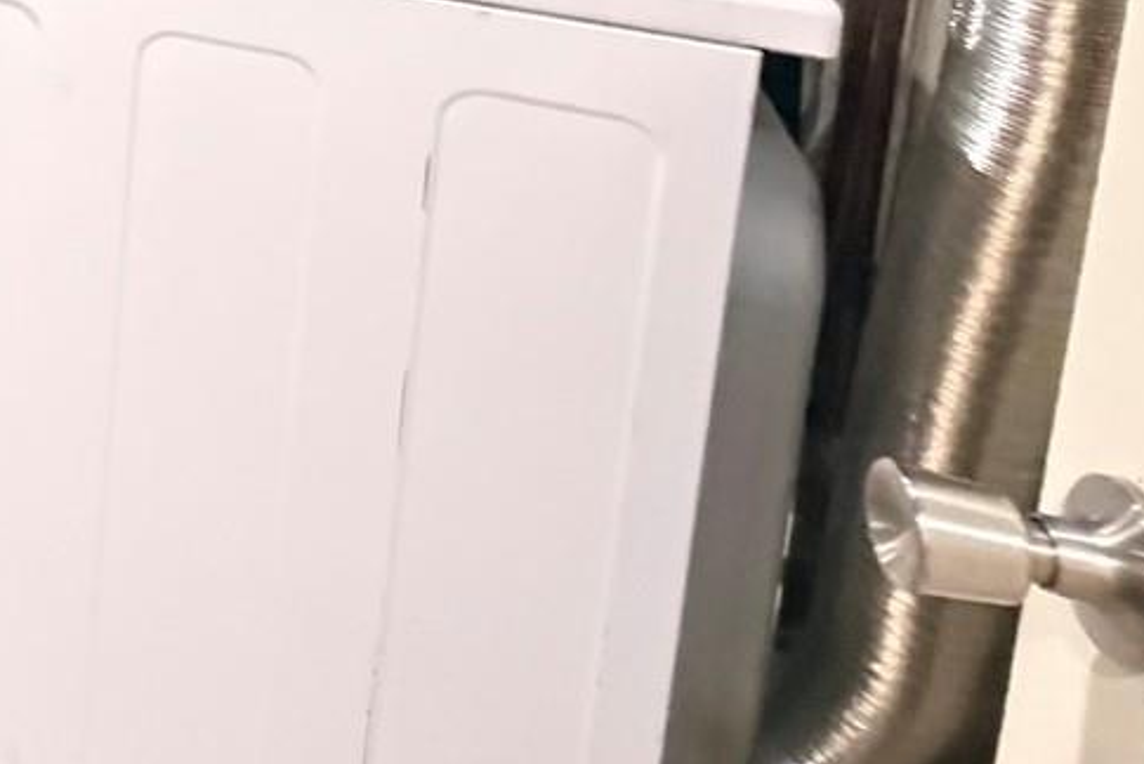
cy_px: -328
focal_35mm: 48
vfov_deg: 23.5
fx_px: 1526
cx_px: -651
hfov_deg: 26.5
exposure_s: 1/30
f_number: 2.2
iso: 1600
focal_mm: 2.22
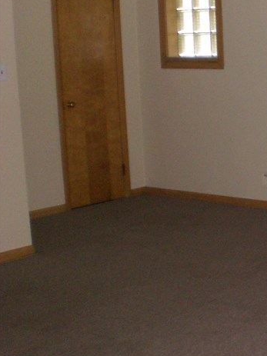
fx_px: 864
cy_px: 191
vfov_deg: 23.3
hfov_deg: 16.2
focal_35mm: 84
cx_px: 389
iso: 200
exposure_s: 1/60
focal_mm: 6.3
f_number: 3.1
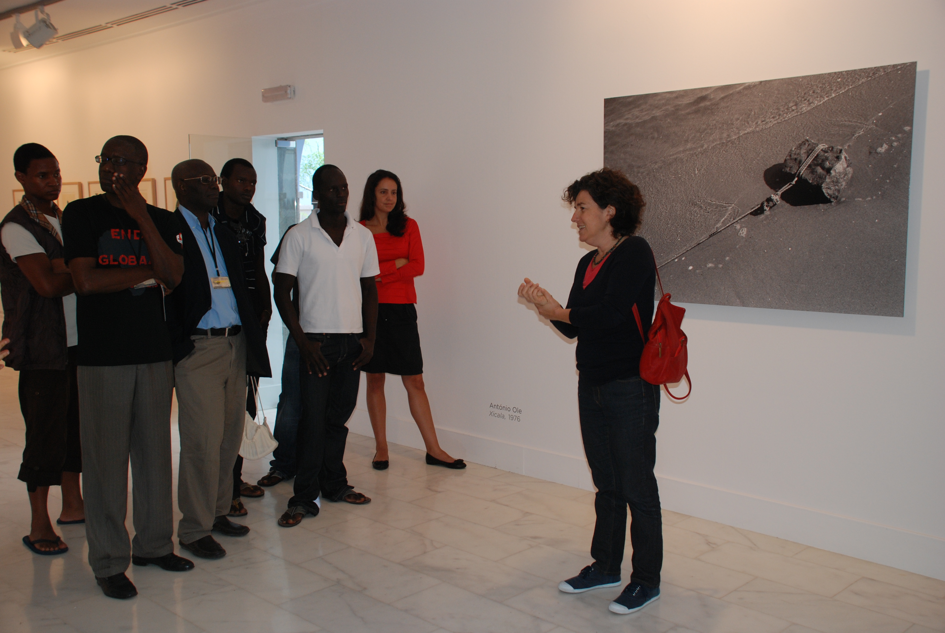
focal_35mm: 36
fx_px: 946
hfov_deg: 53.1
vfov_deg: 37.0
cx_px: 472
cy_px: 316
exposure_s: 1/60
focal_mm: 24
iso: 320
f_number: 4
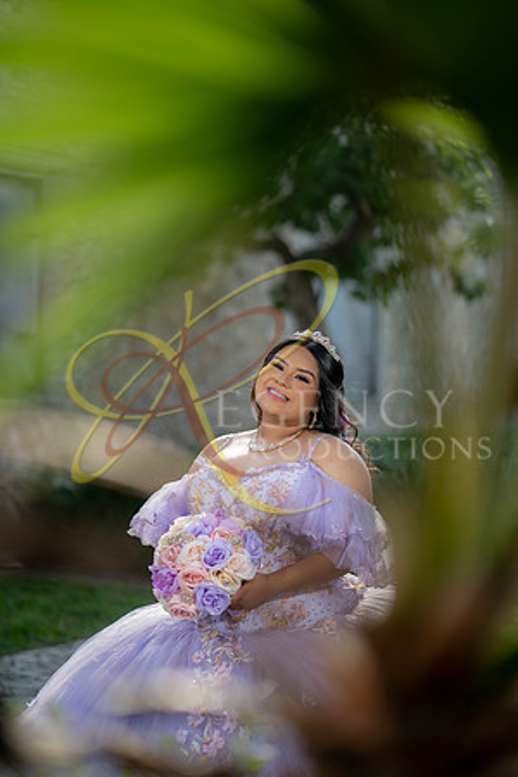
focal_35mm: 85
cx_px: 259
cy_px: 388
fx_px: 1834
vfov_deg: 23.9
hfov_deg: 16.1
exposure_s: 1/2000
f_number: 1.8
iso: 125
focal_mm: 85
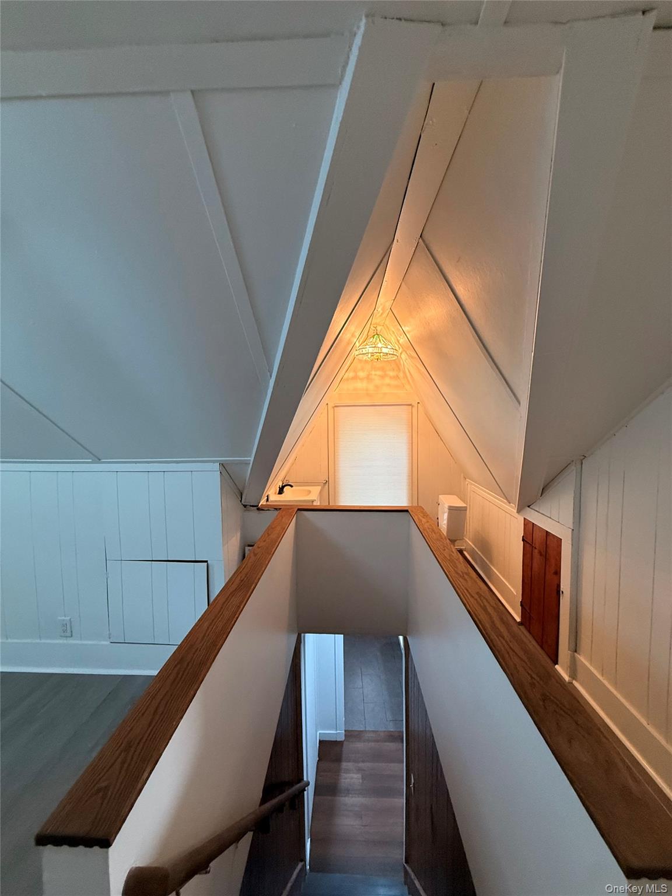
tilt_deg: -3.7
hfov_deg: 85.7
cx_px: 336
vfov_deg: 102.1
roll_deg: +0.6
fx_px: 362
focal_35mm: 14
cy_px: 448
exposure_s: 1/120
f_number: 2.2
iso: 250
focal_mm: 2.22
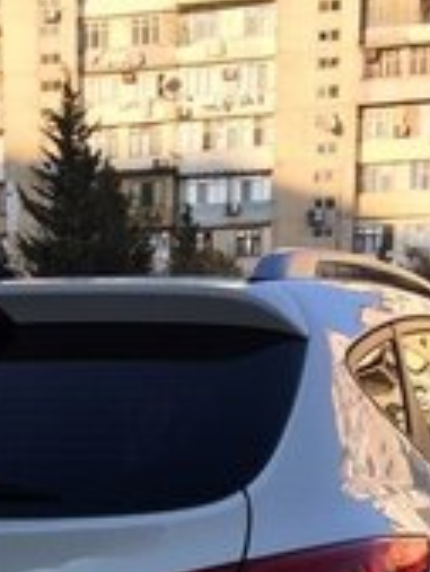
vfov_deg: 21.2
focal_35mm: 85
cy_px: 704
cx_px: 95
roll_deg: +2.9
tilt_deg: -10.6
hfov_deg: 17.3
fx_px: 1406
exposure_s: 1/855
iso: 32
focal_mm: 4.15
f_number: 2.2
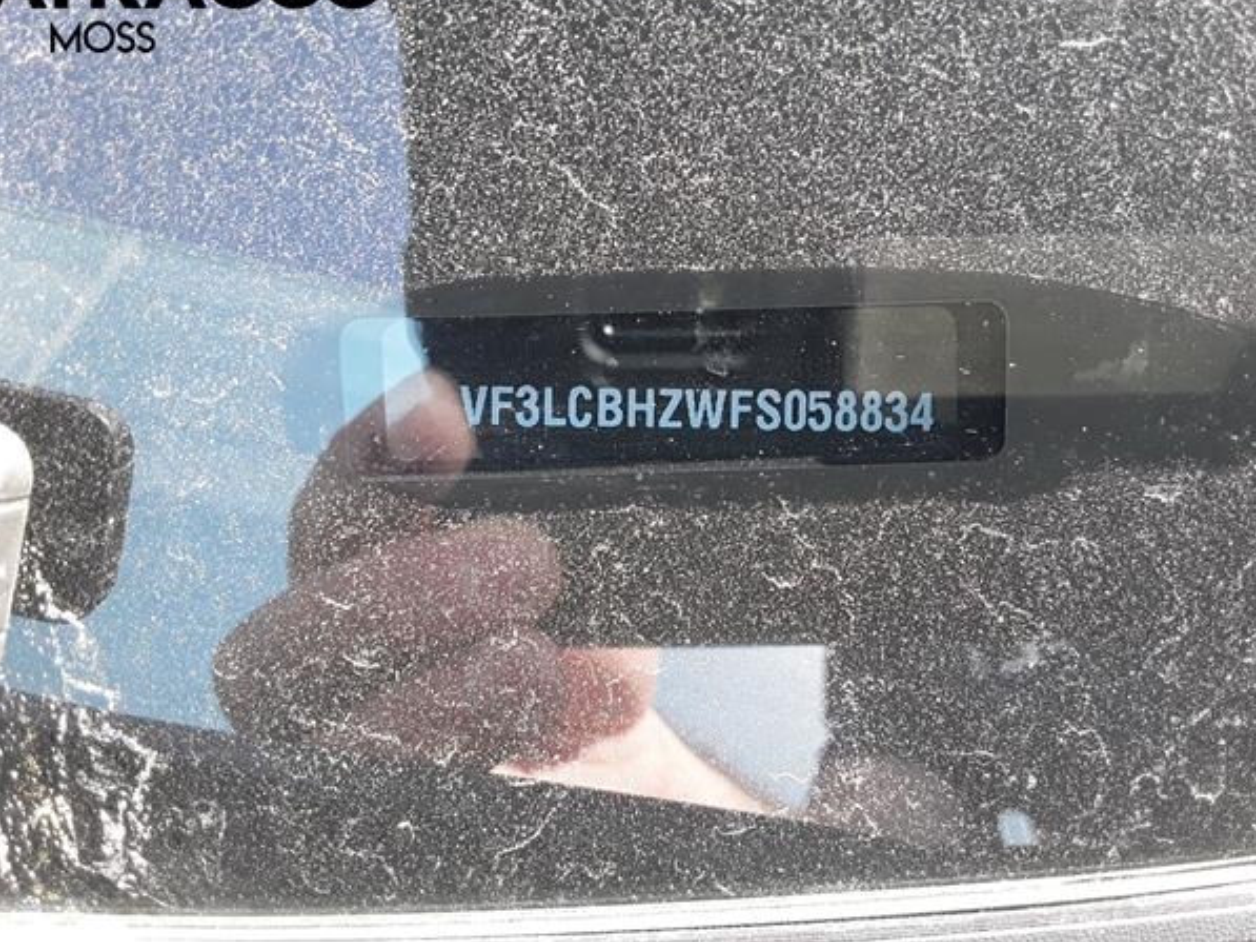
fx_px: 1089
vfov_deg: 46.8
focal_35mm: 30
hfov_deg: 59.9
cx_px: 656
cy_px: 442
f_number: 1.9
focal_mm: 2.91
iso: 80
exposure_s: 1/100
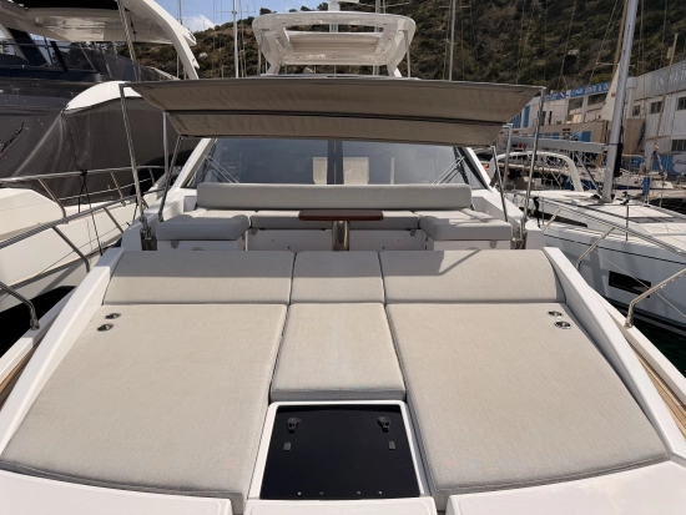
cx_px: 343
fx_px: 476
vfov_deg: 56.9
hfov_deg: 71.6
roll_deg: -0.3
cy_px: 258
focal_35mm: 24
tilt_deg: -14.4
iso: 80
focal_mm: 6.76
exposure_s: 1/11905
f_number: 1.78
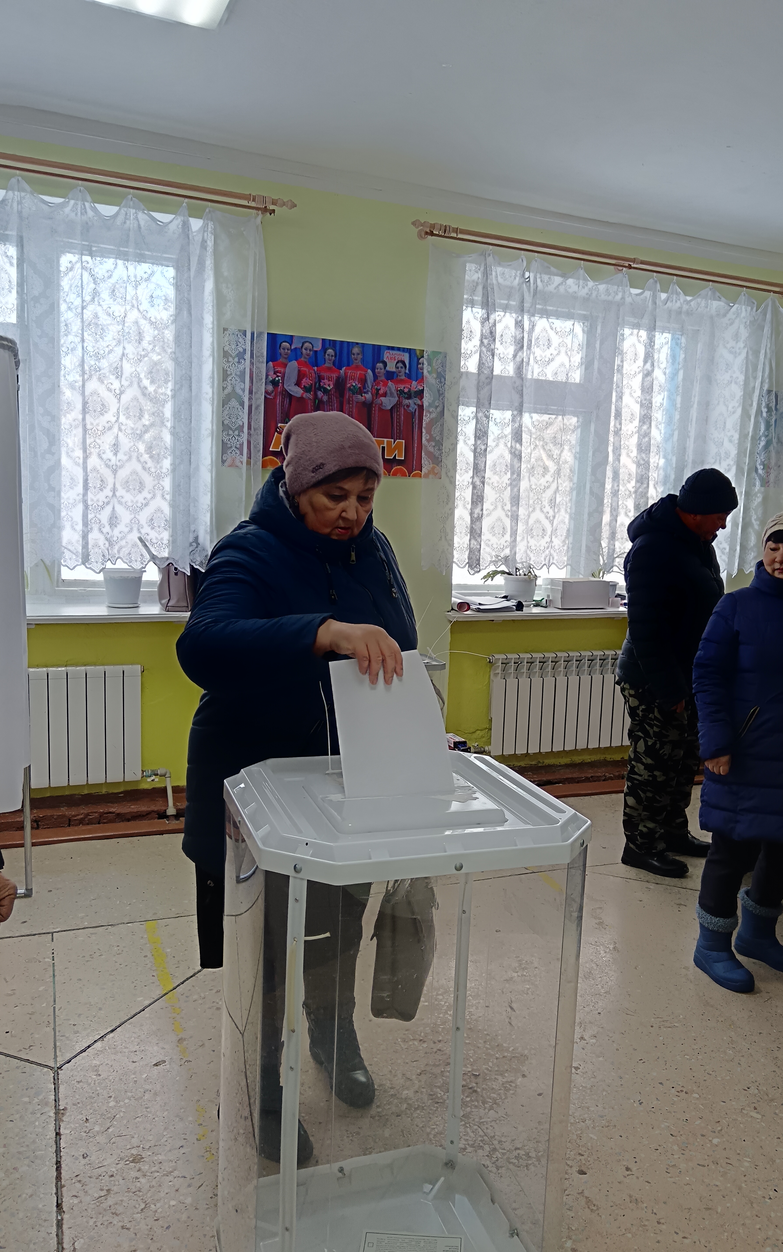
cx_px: 448
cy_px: 633
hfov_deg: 43.0
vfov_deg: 64.6
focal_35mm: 29
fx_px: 990
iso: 512
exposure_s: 1/100
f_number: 1.9
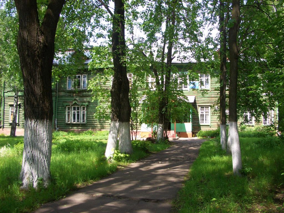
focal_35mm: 35
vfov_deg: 40.7
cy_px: 106
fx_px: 287
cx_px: 142
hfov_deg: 52.6
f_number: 4.3
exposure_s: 1/100
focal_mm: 5.8
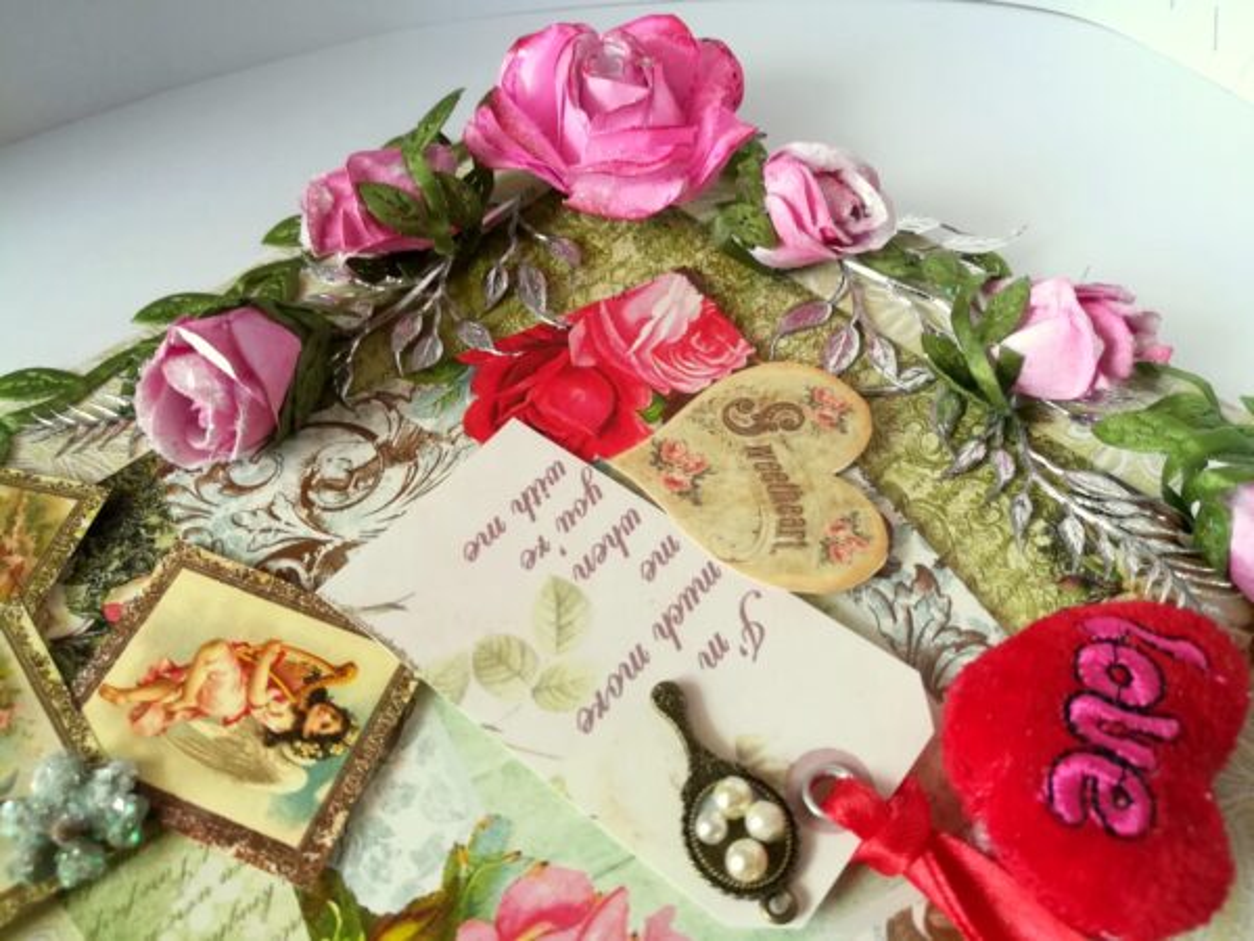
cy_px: 470
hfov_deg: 67.3
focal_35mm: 26
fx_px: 942
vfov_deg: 53.1
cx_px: 627
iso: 80
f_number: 2.2
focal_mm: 3.83
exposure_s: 1/40
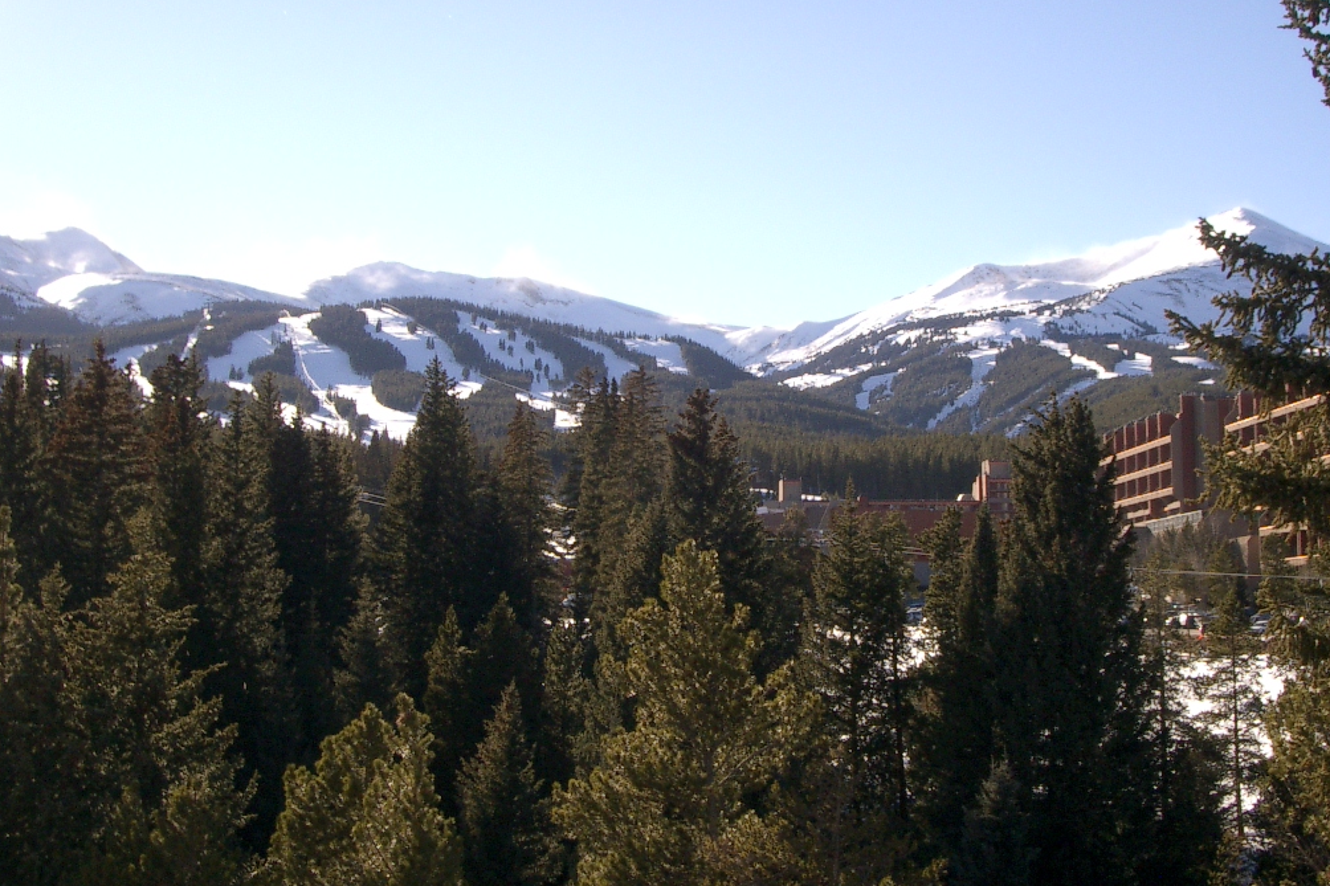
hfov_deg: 38.2
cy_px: 417
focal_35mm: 52
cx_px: 672
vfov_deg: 26.0
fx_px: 1921
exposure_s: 1/400
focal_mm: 8.2
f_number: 5
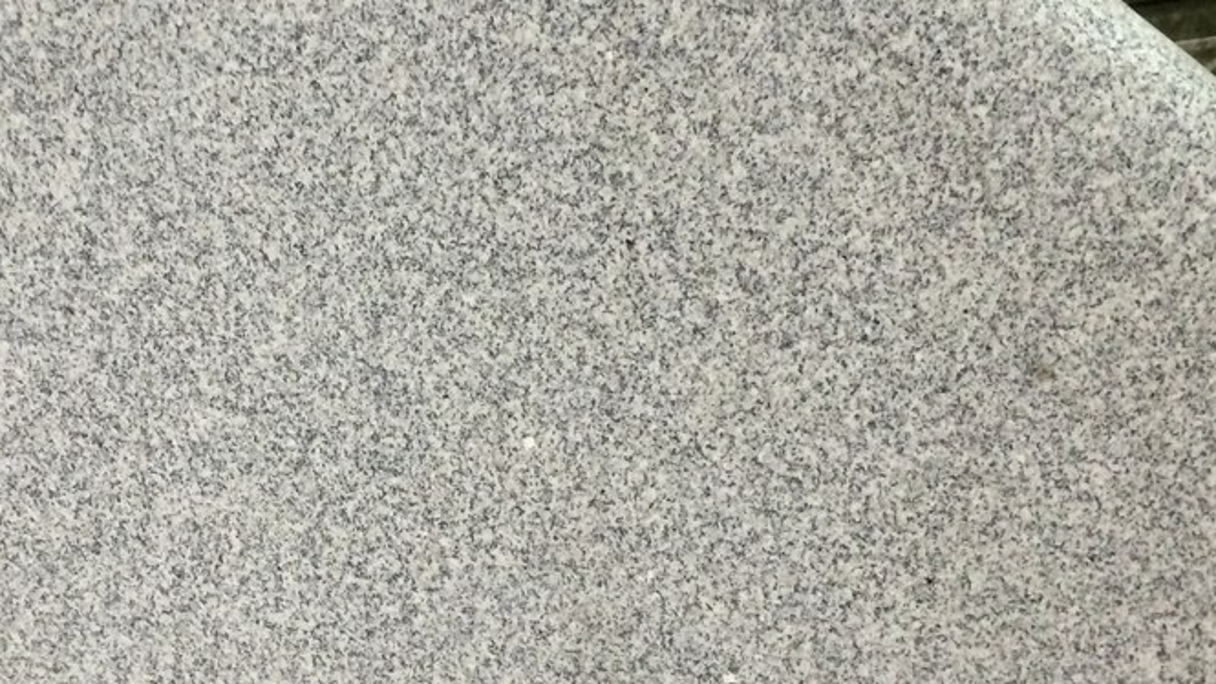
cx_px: 342
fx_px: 1838
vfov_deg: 21.0
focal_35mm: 57
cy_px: 413
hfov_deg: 36.0
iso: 200
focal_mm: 4.15
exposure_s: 1/30
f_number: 2.2
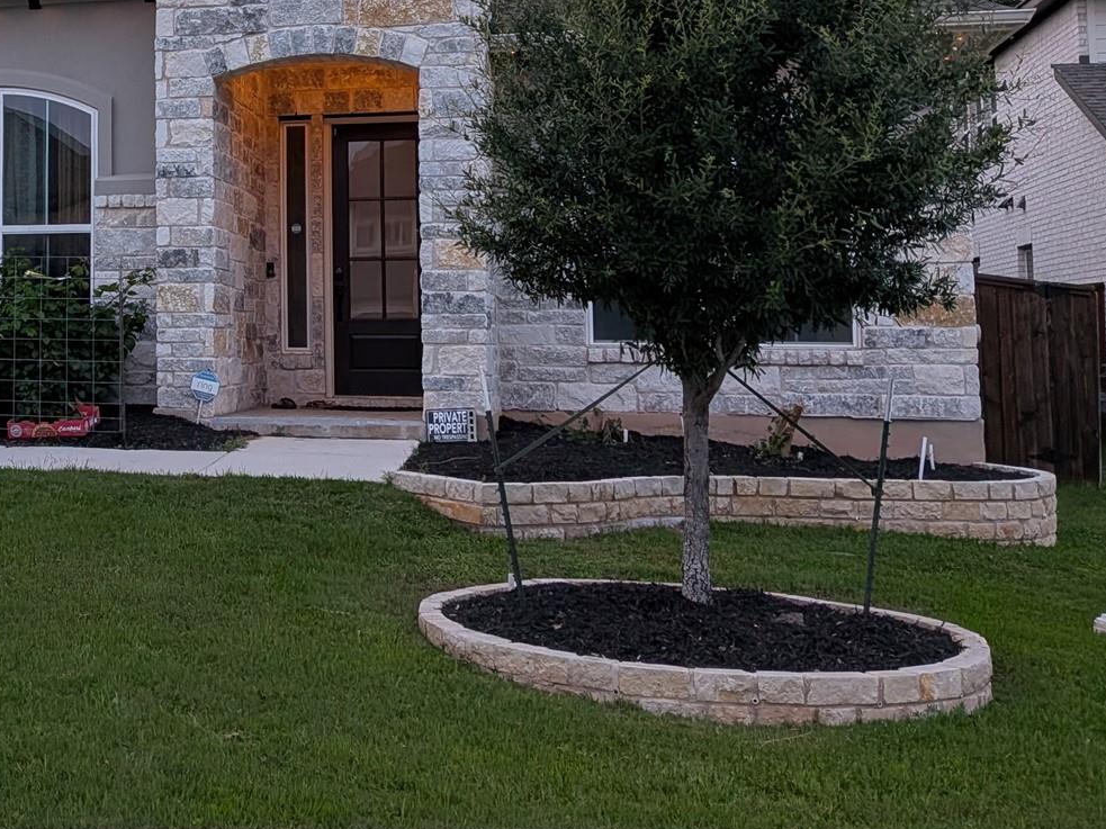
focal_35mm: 50
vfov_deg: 28.5
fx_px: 1597
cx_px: 115
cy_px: 178
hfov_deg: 35.9
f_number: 1.7
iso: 28
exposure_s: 1/38.3
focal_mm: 4.53
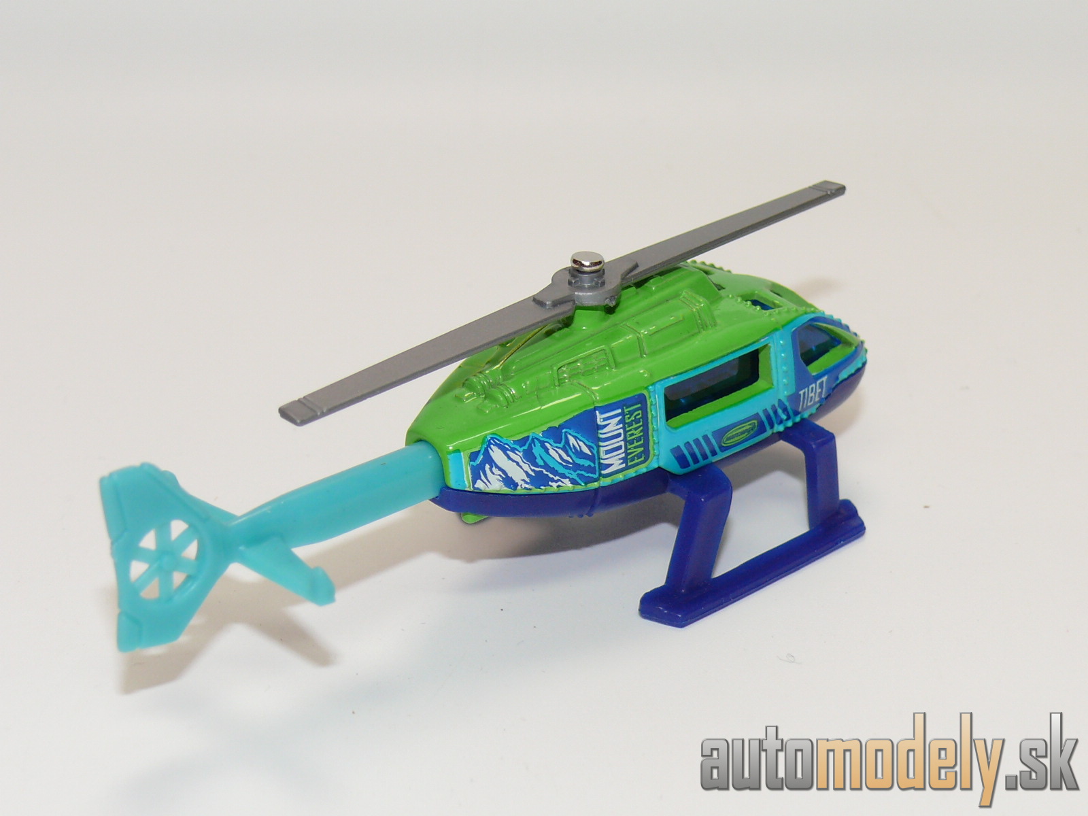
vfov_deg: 18.2
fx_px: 2546
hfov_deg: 24.1
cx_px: 544
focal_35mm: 81
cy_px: 408
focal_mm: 11.9
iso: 100
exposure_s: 1/30
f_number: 4
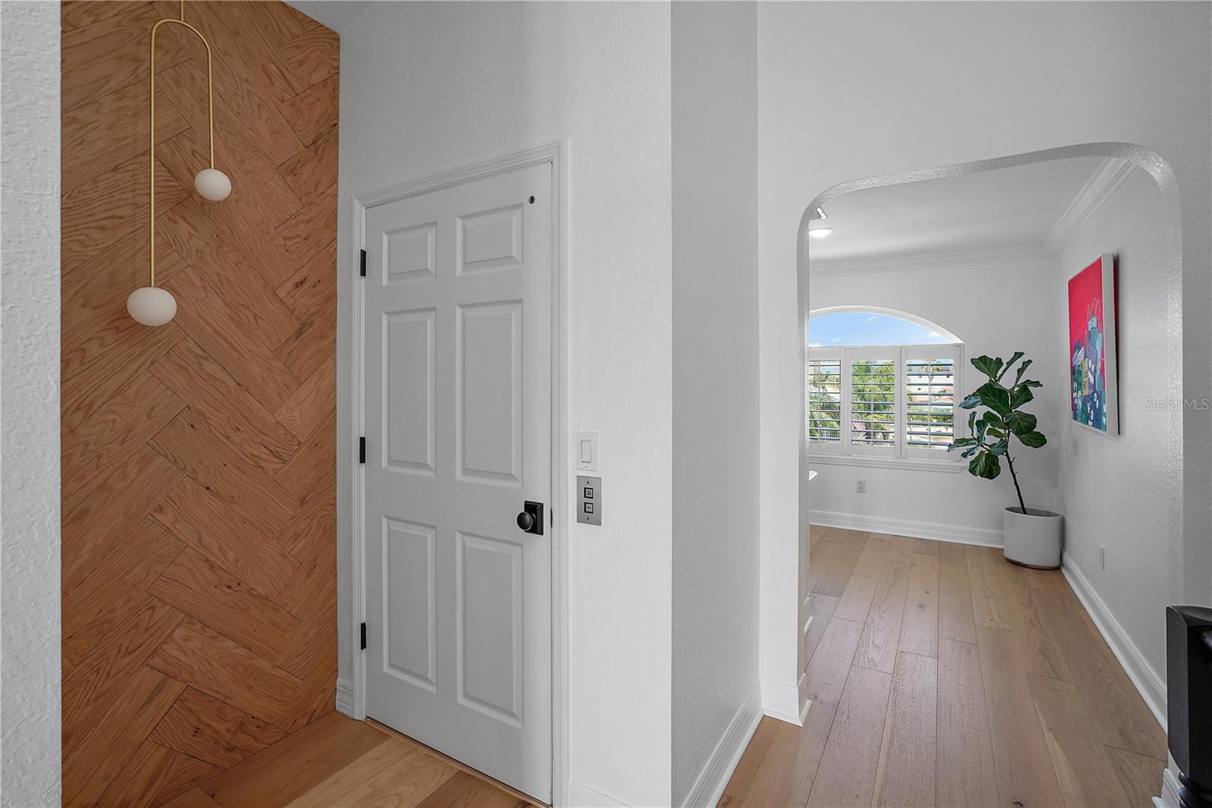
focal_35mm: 16
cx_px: 606
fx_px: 539
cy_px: 404
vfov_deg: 73.7
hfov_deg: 96.7
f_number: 9
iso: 800
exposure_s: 1/10
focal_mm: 16
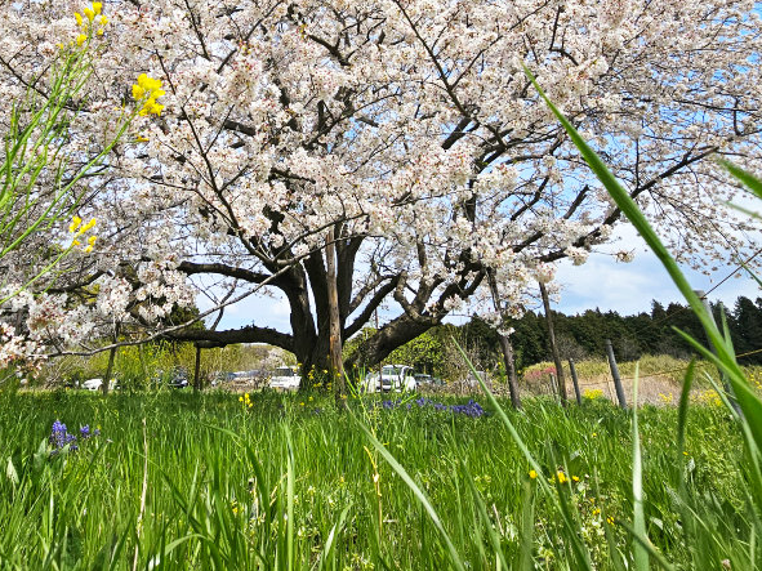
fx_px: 484
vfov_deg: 55.3
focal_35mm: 22
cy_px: 89
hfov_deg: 75.3
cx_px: 295
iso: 50
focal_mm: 2.2
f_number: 2.2
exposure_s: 1/4860
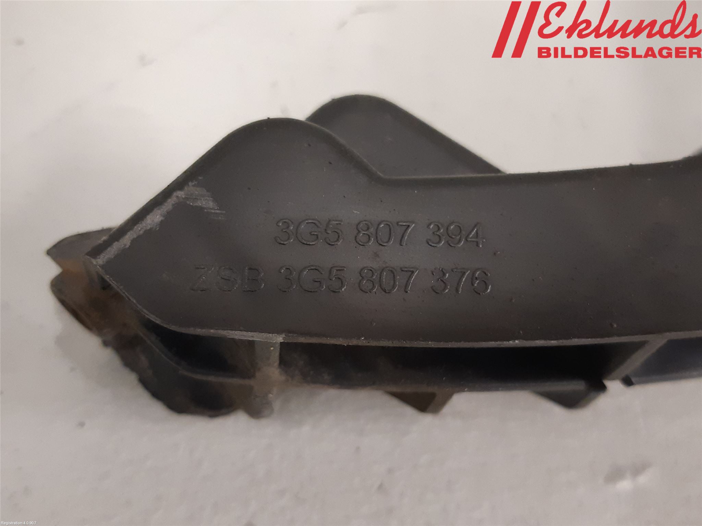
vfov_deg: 53.1
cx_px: 351
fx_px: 527
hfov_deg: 67.3
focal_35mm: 26
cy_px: 263
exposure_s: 1/33
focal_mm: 3.93
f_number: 1.7
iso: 250
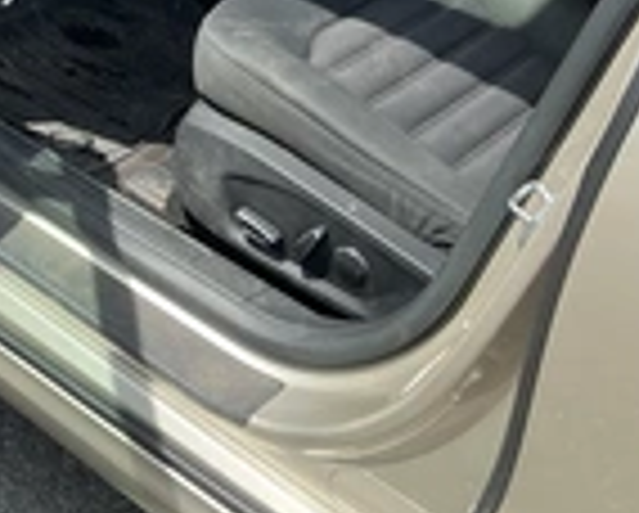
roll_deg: -2.1
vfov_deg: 18.9
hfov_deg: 22.5
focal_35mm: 77
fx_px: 1458
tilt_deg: -23.8
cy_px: -94
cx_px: -158
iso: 25
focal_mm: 3
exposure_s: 1/514
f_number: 1.8
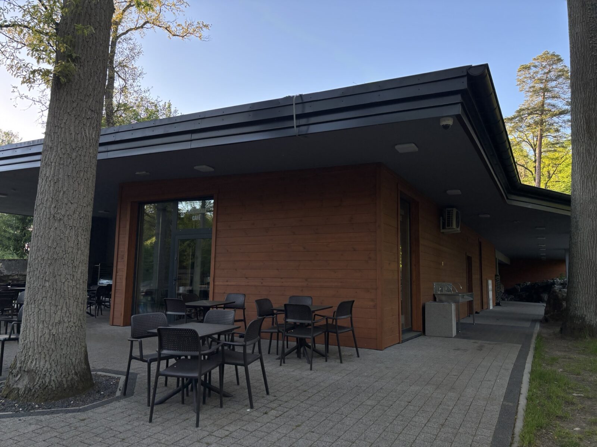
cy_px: 224
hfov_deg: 67.3
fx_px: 448
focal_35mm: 26
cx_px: 298
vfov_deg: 53.1
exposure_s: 1/597
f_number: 1.6
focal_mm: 5.96
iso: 50
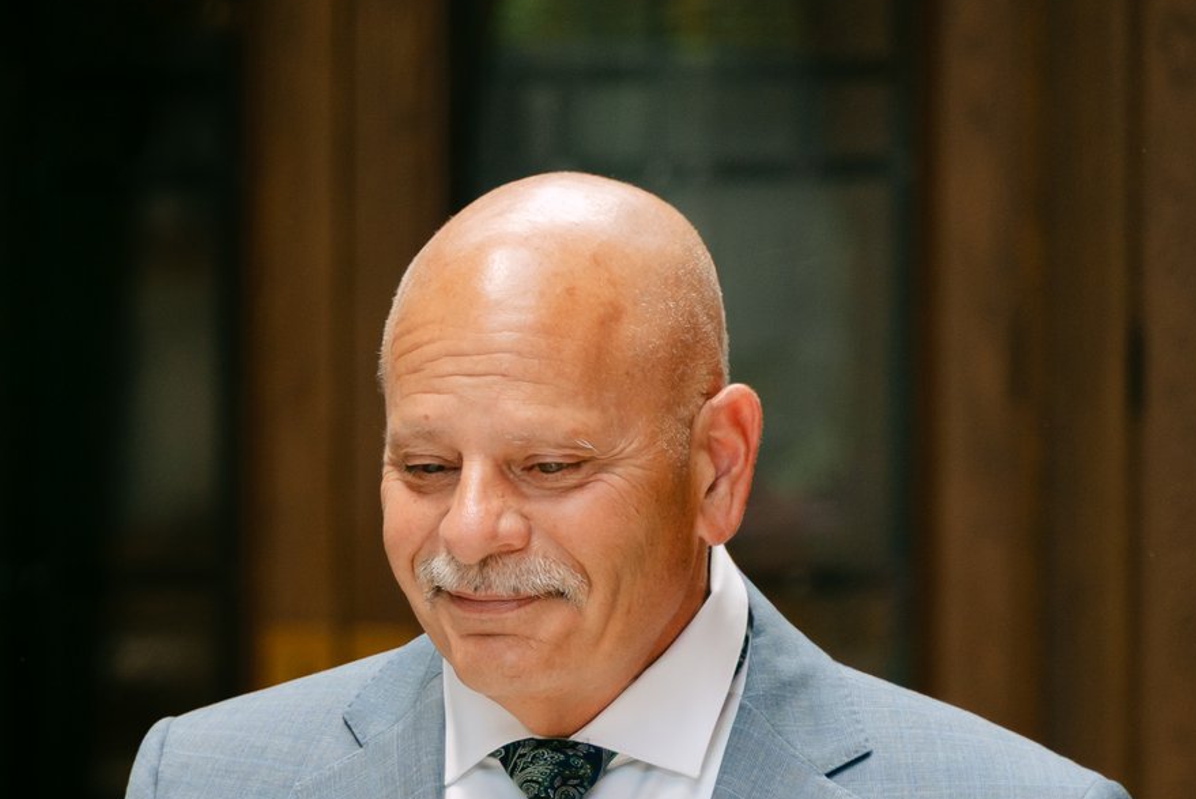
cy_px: 1070
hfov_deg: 8.7
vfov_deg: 5.8
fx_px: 7844
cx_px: -94
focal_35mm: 236
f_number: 2.8
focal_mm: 75
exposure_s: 1/320
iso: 640
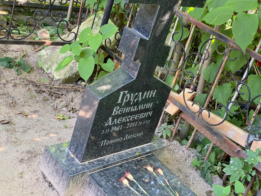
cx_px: 130
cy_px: 98
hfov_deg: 36.8
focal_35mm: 52
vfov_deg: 28.0
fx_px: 392
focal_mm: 6
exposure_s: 1/103
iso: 160
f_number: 2
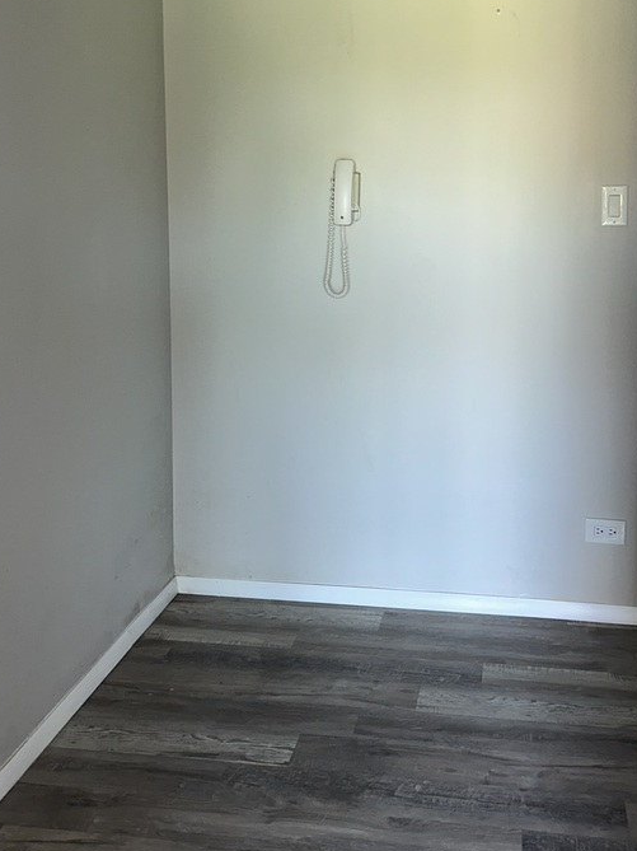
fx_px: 1031
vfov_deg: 44.1
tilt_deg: -6.5
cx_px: 353
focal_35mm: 42
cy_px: 281
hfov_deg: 34.3
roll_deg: -1.1
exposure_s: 1/31
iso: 64
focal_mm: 5.7
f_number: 1.5
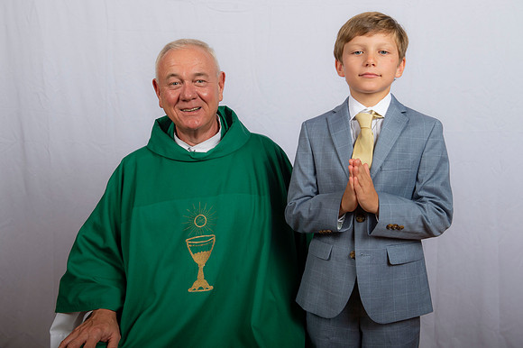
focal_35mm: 52
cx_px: 262
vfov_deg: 26.0
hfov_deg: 38.2
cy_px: 174
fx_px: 755
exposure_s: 1/200
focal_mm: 52
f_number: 8
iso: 320
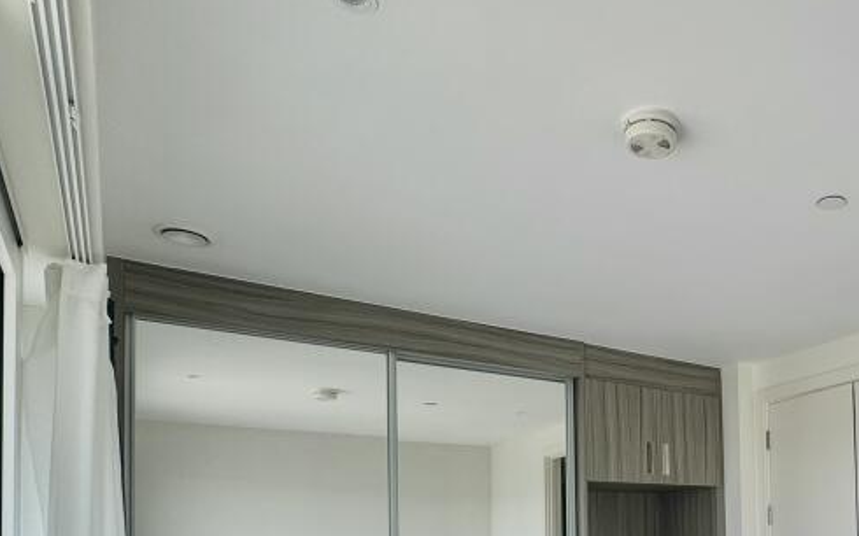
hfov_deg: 56.5
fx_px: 726
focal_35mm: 31
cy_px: 525
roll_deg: +1.0
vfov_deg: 36.8
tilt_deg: +1.7
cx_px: 696
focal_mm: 2.22
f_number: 2.2
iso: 40
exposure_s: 1/99
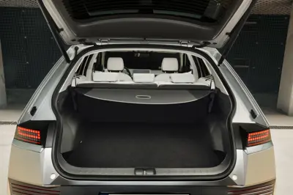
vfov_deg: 44.9
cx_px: 146
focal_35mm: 29
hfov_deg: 63.7
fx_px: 236
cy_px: 98
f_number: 13
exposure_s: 1/6
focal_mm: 29
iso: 320
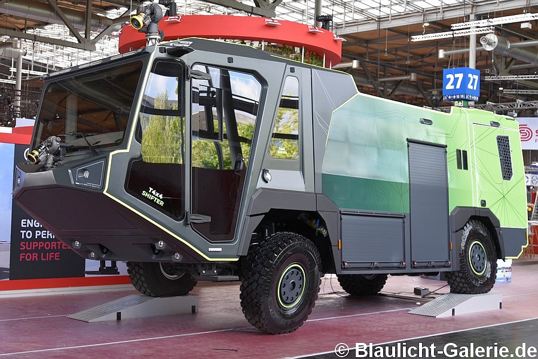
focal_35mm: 48
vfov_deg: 28.1
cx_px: 269
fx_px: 717
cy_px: 180
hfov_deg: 41.1
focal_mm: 48
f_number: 4.2
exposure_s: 1/60
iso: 400
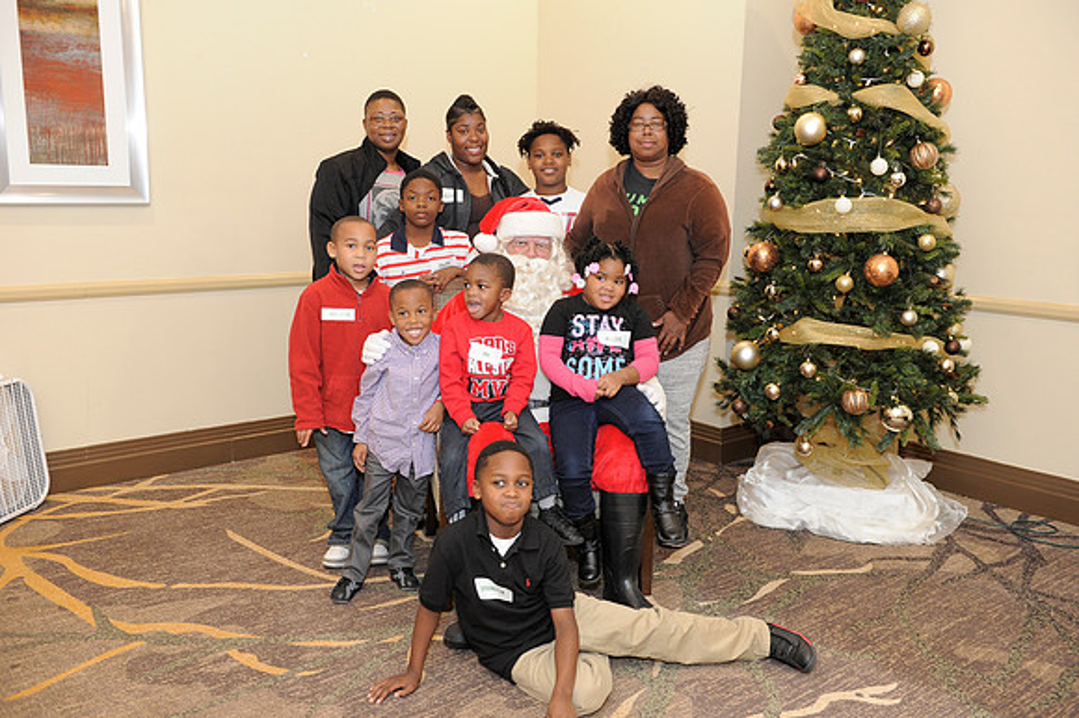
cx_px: 540
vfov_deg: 41.1
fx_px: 959
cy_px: 359
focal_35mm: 32
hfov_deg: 58.7
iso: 1600
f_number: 4
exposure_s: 1/100
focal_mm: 32
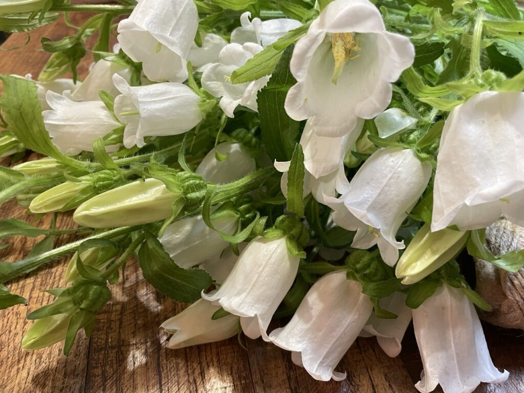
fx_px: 394
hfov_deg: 67.3
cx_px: 262
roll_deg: -1.5
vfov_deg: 53.1
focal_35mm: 26
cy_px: 196
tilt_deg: -41.1
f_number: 1.6
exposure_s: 1/50
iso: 200
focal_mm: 4.2
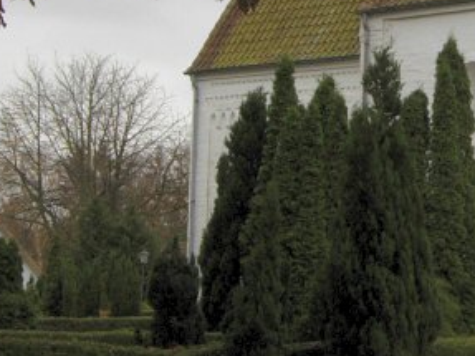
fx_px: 1550
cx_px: 641
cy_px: -130
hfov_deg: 16.4
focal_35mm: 113
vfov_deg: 12.6
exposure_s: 1/140
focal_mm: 7.5
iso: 50
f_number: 4.3
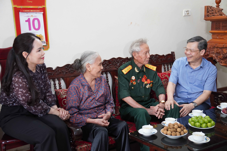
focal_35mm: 48
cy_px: 76
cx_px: 114
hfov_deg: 41.1
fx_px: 303
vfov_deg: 28.1
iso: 500
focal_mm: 32
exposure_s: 1/50
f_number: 2.8
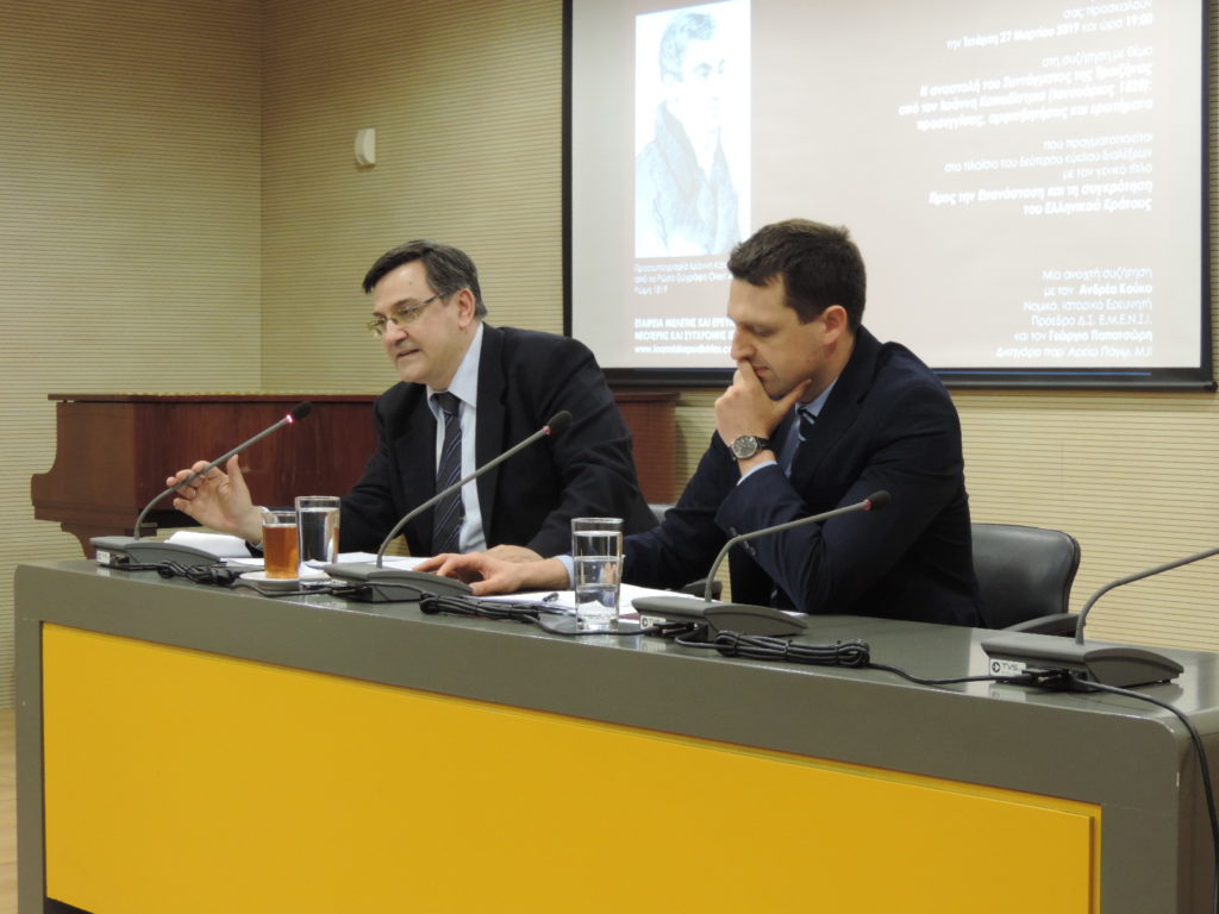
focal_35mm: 70
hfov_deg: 27.8
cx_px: 610
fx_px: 2465
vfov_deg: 21.0
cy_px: 457
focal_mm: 12.4
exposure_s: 1/15
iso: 400
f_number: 3.9
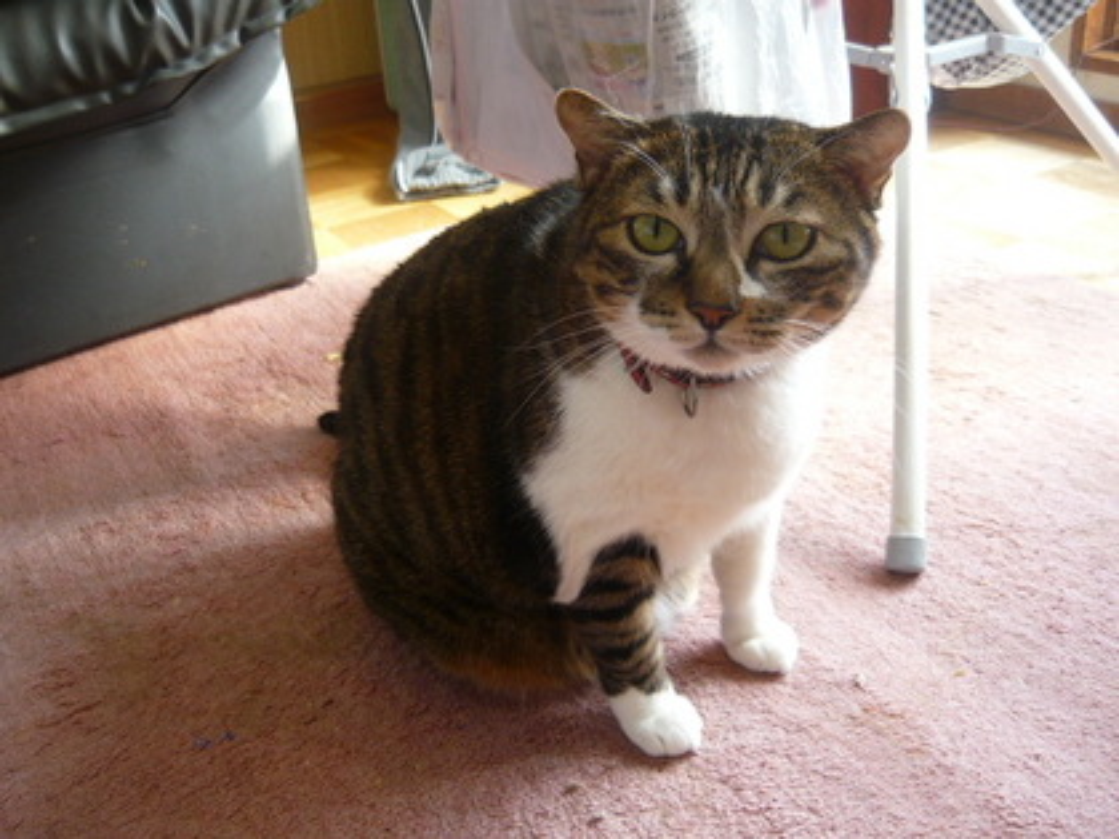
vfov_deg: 42.9
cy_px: 420
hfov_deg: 55.4
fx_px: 1067
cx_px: 560
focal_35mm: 33
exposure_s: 1/40
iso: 100
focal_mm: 5.5
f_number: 2.8
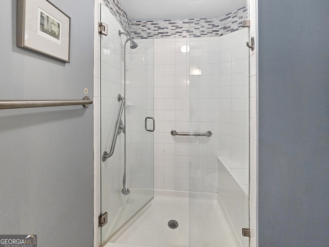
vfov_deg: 89.9
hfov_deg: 106.2
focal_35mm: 13
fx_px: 124
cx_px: 164
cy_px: 124
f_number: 2.2
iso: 250
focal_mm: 2.2
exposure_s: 1/60
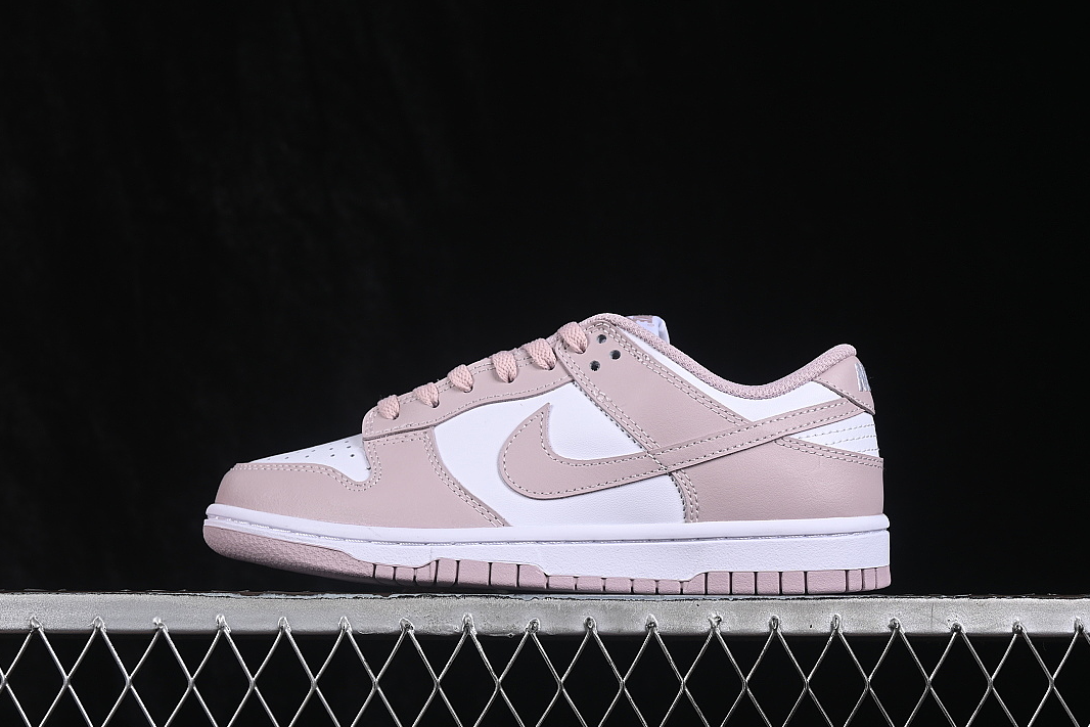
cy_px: 366
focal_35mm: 76
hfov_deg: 26.6
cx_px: 548
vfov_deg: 18.0
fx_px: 2301
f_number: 8
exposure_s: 1/80
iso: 160
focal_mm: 50
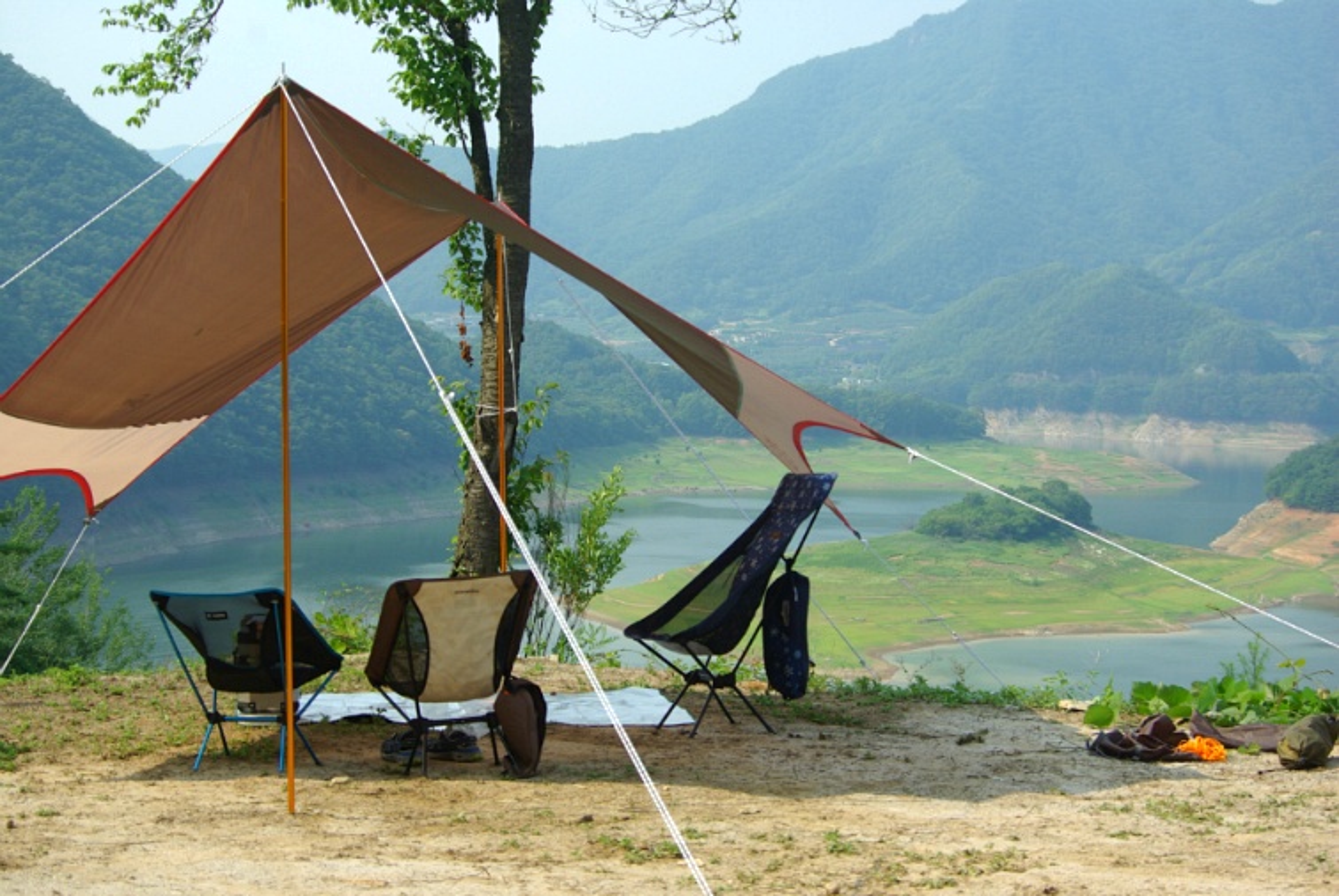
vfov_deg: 18.2
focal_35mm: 75
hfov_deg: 27.0
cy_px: 448
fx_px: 2792
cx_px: 670
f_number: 6.7
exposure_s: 1/250
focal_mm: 50
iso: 100
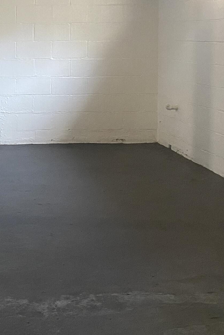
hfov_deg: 19.7
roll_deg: +0.6
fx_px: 607
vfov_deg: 30.3
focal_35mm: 65
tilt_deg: -3.9
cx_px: -41
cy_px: 74
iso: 640
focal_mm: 4.25
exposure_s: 1/38
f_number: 1.8
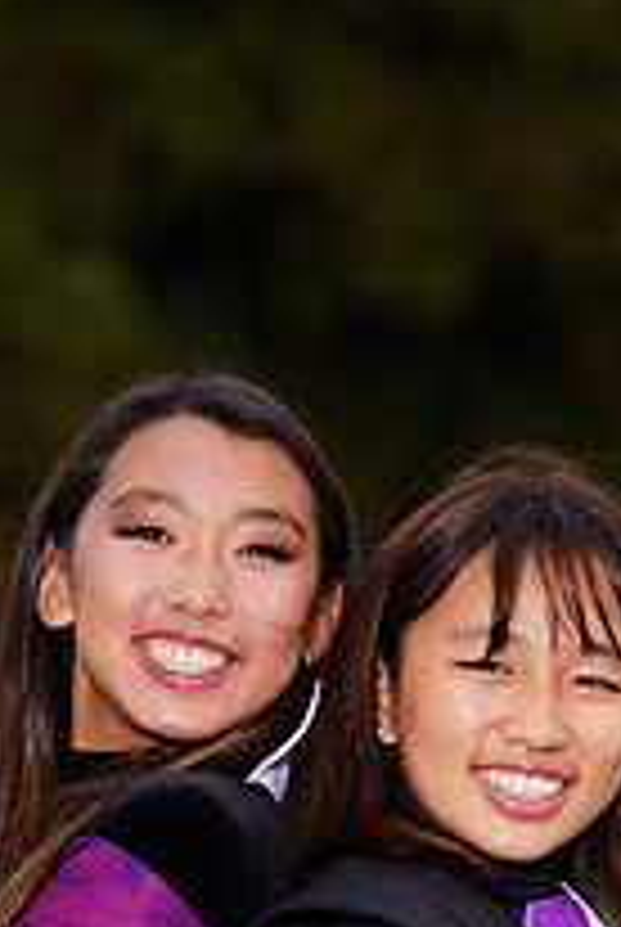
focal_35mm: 571
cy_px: 1062
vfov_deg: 3.6
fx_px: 14724
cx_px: 281
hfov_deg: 2.4
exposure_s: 1/200
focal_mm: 203
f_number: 5.6
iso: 200
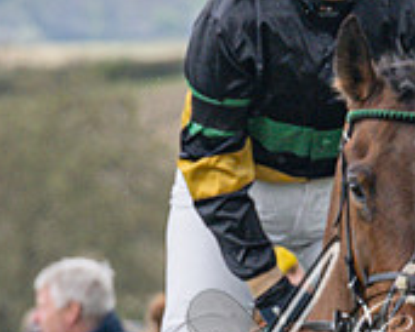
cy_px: 385
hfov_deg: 2.4
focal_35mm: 800
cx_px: 288
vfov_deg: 1.9
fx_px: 9832
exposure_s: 1/1250
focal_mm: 89
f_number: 4
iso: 200
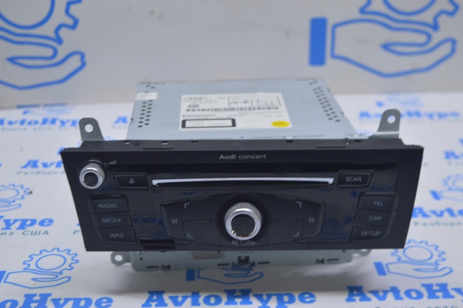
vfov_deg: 25.0
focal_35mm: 54
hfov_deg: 36.9
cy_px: 154
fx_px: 694
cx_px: 232
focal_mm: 36
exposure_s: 1/30
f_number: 5.6
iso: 400
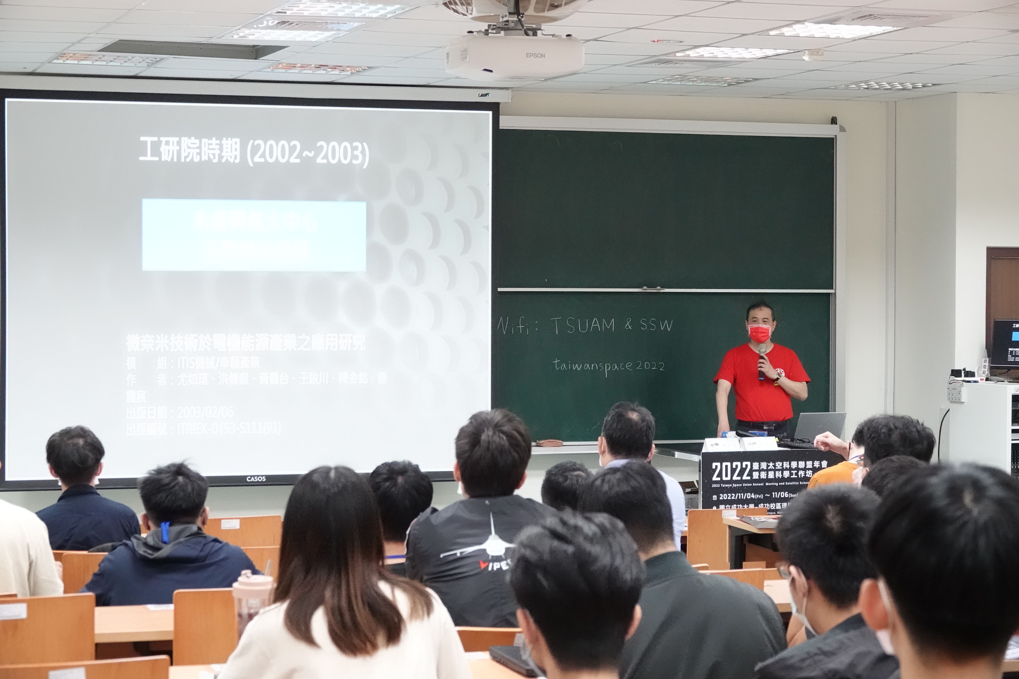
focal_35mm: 83
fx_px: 2349
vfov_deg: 16.5
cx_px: 510
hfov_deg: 24.5
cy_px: 340
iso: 6400
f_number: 3.5
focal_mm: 30.5
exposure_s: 1/250
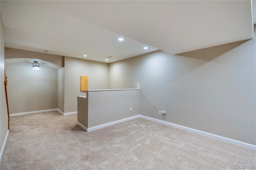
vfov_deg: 73.7
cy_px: 85
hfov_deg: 96.7
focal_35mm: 16
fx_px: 114
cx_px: 128
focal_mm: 16
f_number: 6.3
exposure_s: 1/250
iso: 640
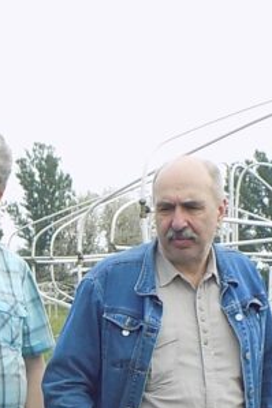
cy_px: 512
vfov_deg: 13.6
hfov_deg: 9.4
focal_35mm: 146
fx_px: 1656
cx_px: 75
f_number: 3.6
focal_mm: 7.3
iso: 80
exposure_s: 1/320
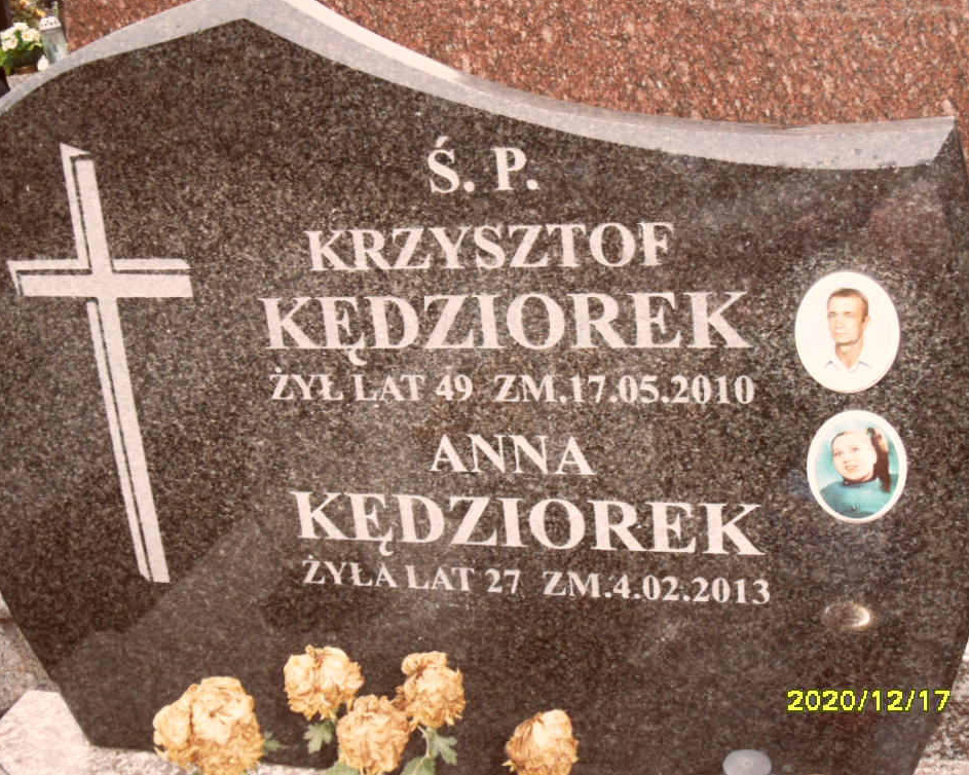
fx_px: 1520
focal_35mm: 53
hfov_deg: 35.4
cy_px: 388
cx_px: 474
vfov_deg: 28.6
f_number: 3.8
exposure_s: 1/45
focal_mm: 8.2
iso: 200
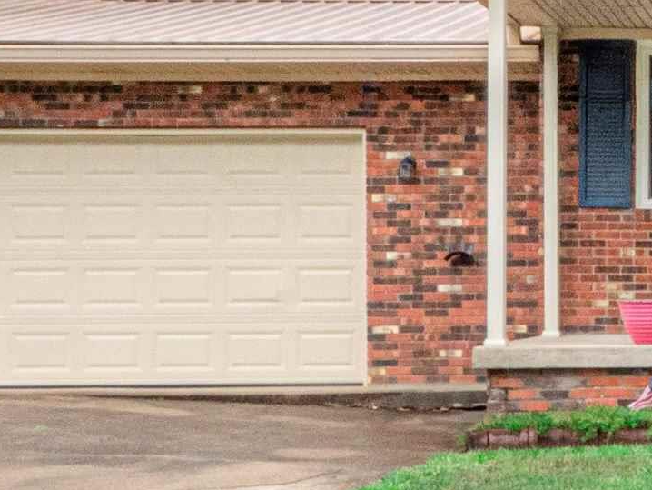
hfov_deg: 22.2
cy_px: 203
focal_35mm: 77
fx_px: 1451
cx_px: 891
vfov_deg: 19.1
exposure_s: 1/25
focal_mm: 9
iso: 400
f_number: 22
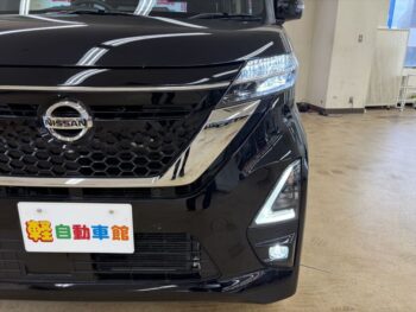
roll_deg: -0.1
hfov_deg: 67.3
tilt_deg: -17.1
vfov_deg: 53.1
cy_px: 156
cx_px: 208
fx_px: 313
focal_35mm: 26
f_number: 1.6
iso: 64
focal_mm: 5.96
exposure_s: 1/100
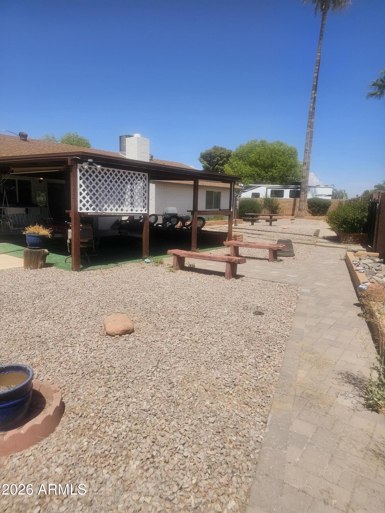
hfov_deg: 58.9
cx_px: 192
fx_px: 341
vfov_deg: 73.9
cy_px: 256
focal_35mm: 23
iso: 10
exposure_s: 1/1358
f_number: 1.7
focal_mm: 6.3
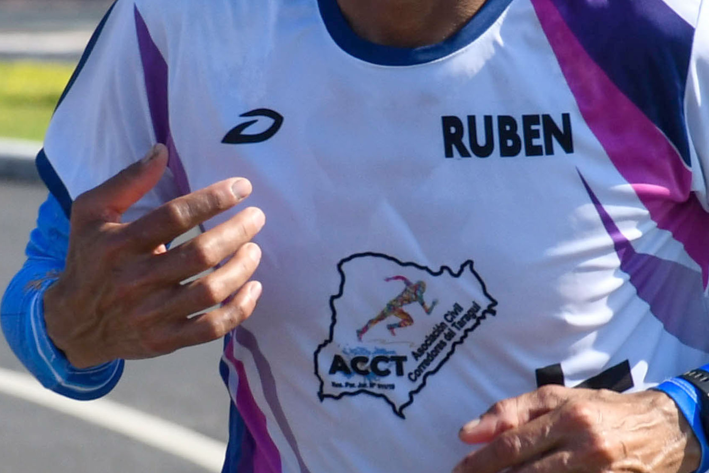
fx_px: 13706
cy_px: 290
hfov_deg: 3.0
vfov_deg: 2.0
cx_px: 630
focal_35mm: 696
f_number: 8
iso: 400
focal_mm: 140
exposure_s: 1/800
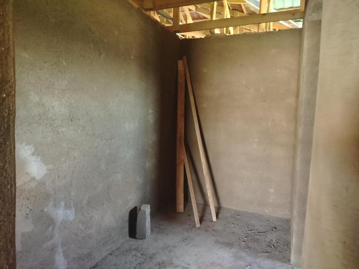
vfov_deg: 56.8
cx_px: 180
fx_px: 249
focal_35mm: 24
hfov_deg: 71.6
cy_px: 134
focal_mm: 5.25
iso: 4566
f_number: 1.75
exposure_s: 1/50
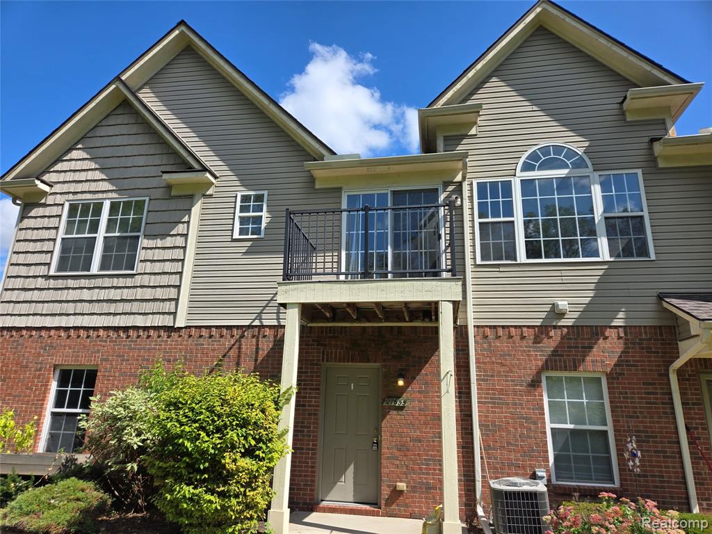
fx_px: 473
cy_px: 267
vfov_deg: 58.9
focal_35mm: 23
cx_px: 356
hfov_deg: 73.9
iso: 25
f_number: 1.8
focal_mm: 5.4
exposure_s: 1/1441
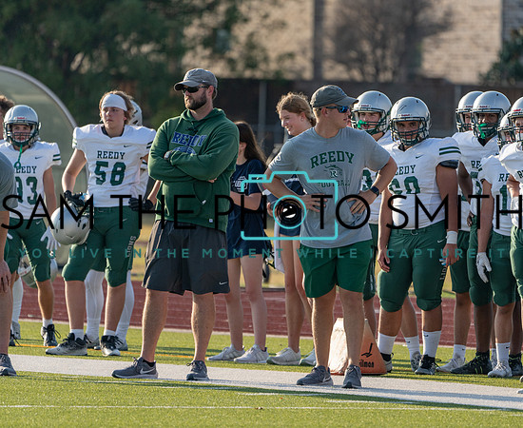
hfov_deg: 4.0
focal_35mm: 483
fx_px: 7544
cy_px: 214
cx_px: 321
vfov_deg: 3.2
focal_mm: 400
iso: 400
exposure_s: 1/1250
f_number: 5.6
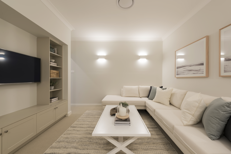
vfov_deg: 81.2
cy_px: 77
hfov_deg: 104.2
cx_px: 116
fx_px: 90
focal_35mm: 14
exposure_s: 1/1.25
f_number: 10
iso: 64
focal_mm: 14
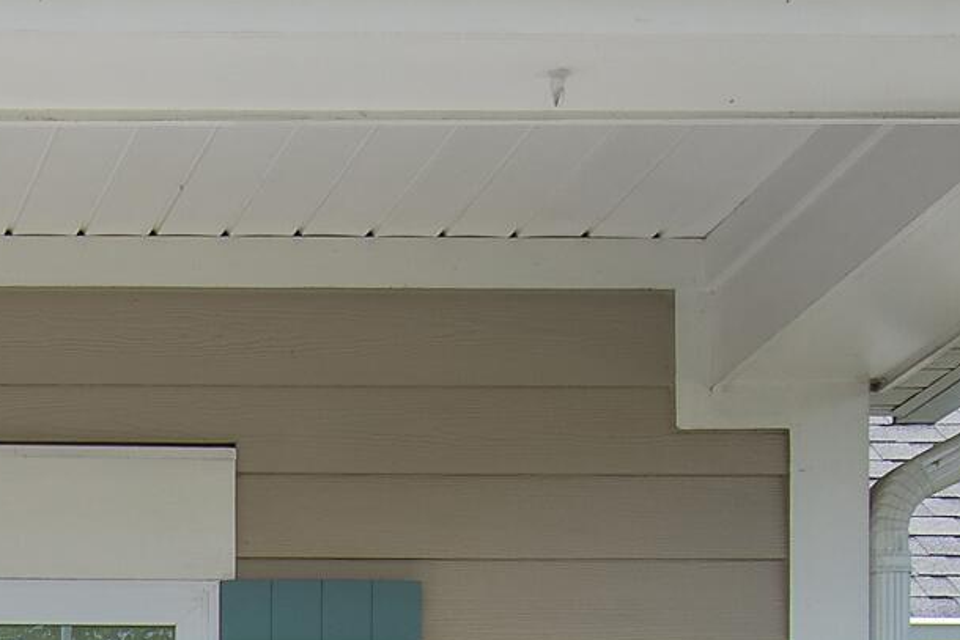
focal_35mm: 118
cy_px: 1302
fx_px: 3147
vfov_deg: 10.6
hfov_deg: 16.2
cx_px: -382
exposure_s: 1/250
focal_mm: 16
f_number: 8
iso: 100
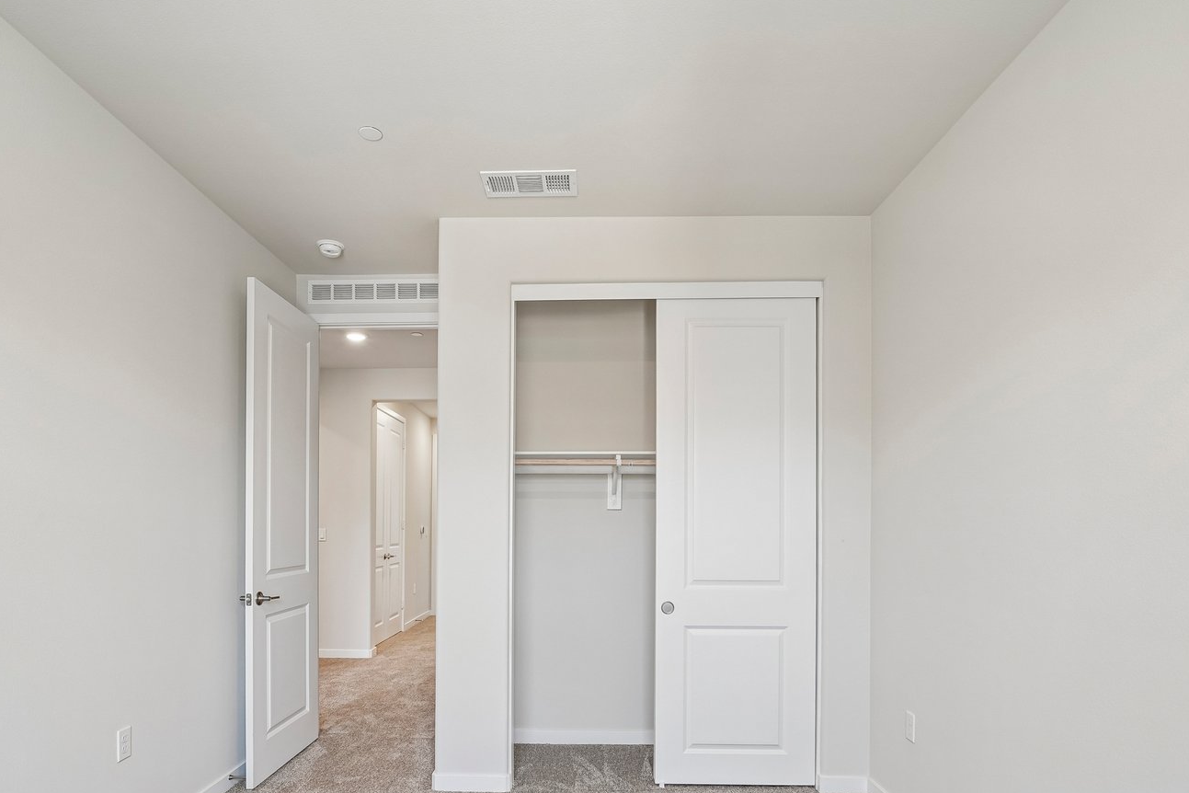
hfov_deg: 86.9
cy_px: 540
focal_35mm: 19
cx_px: 579
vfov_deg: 62.6
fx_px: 627
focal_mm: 12
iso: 400
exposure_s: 1/25
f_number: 7.1
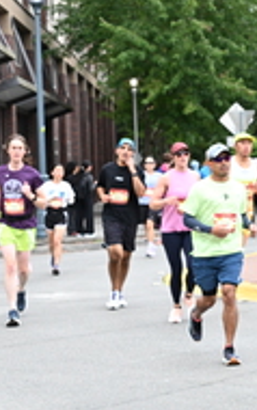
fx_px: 1388
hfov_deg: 10.6
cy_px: 228
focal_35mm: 124
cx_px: 177
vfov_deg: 16.8
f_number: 4
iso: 2000
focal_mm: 42
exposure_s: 1/800
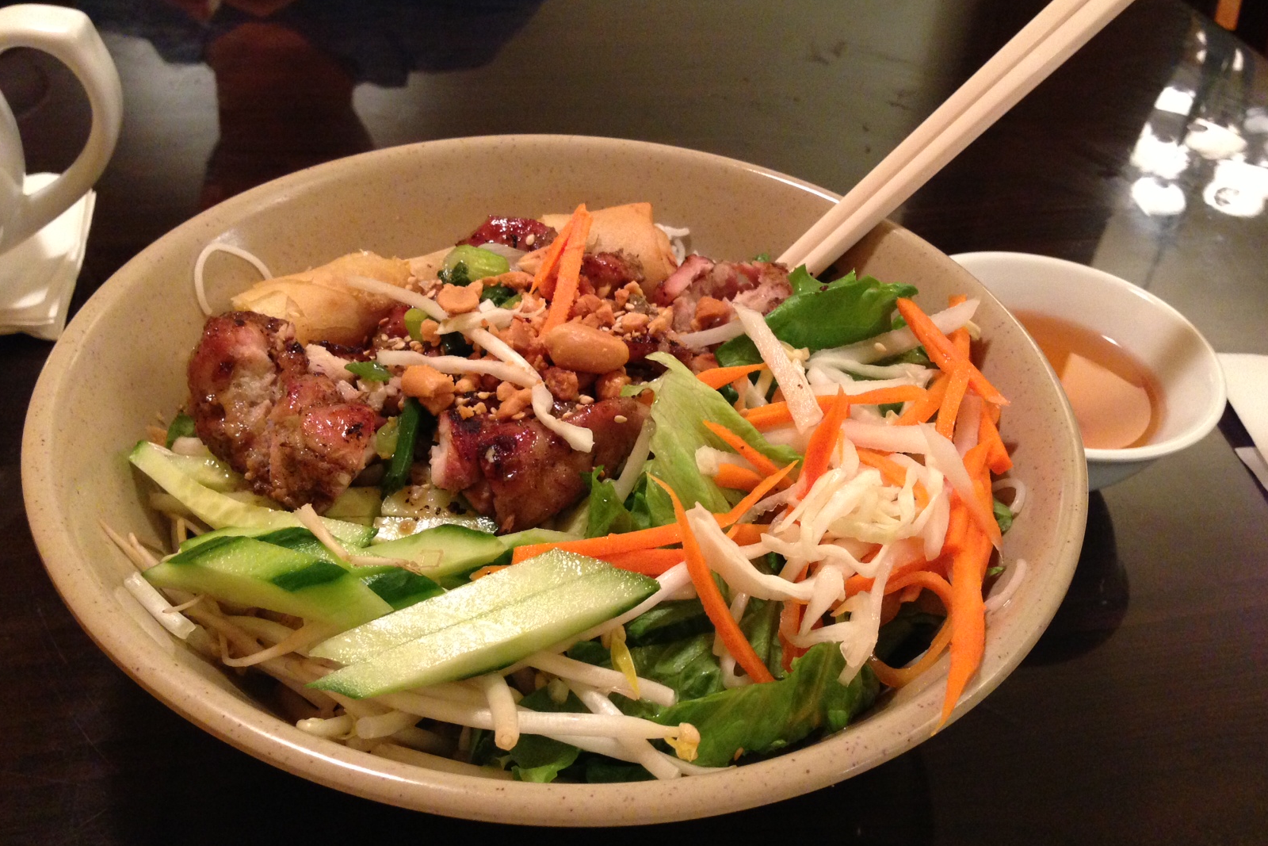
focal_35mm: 35
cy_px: 391
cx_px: 637
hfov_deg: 54.4
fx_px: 1233
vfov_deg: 37.8
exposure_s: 1/20
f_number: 2.4
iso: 400
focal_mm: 4.13
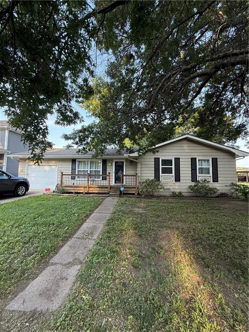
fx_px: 134
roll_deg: -2.2
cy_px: 166
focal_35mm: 14
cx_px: 124
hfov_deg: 85.7
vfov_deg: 102.1
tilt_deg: +4.4
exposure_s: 1/99
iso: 80
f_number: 2.2
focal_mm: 2.22
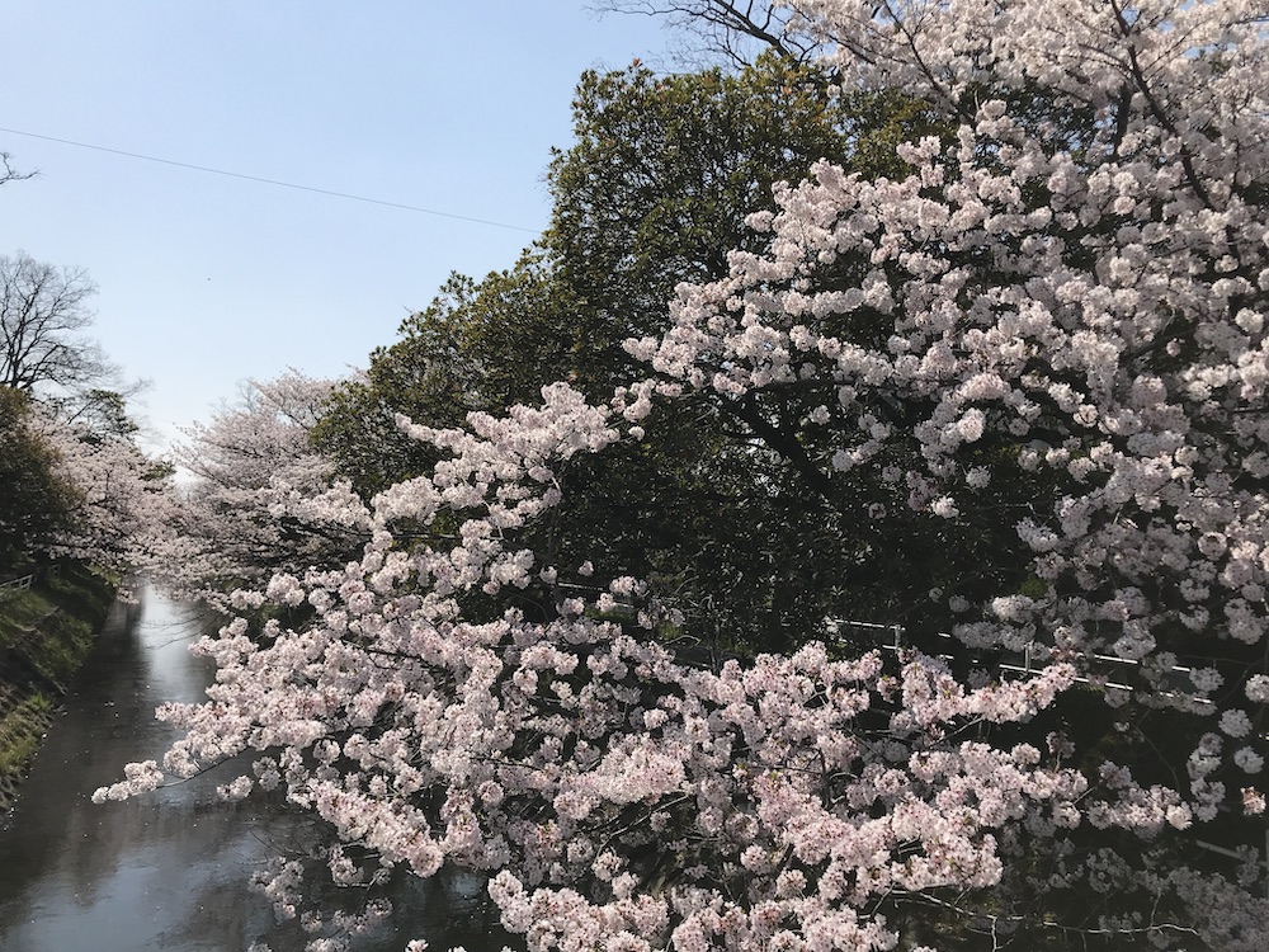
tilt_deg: +3.9
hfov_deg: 63.4
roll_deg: -1.9
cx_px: 634
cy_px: 476
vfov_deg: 49.7
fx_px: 1026
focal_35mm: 28
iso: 20
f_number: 1.8
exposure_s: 1/4367
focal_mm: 3.99
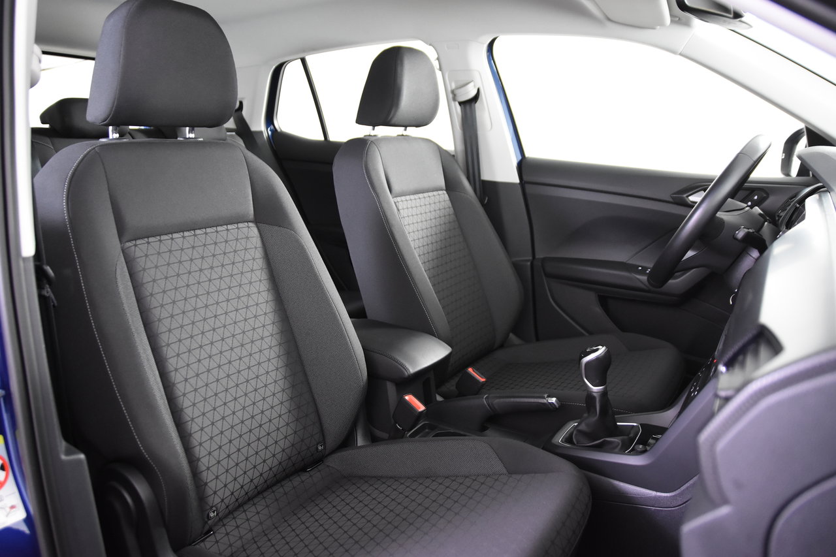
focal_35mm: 26
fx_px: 592
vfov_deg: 50.4
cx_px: 418
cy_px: 278
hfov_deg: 70.4
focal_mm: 17
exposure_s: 1/25
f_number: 2.8
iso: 2000
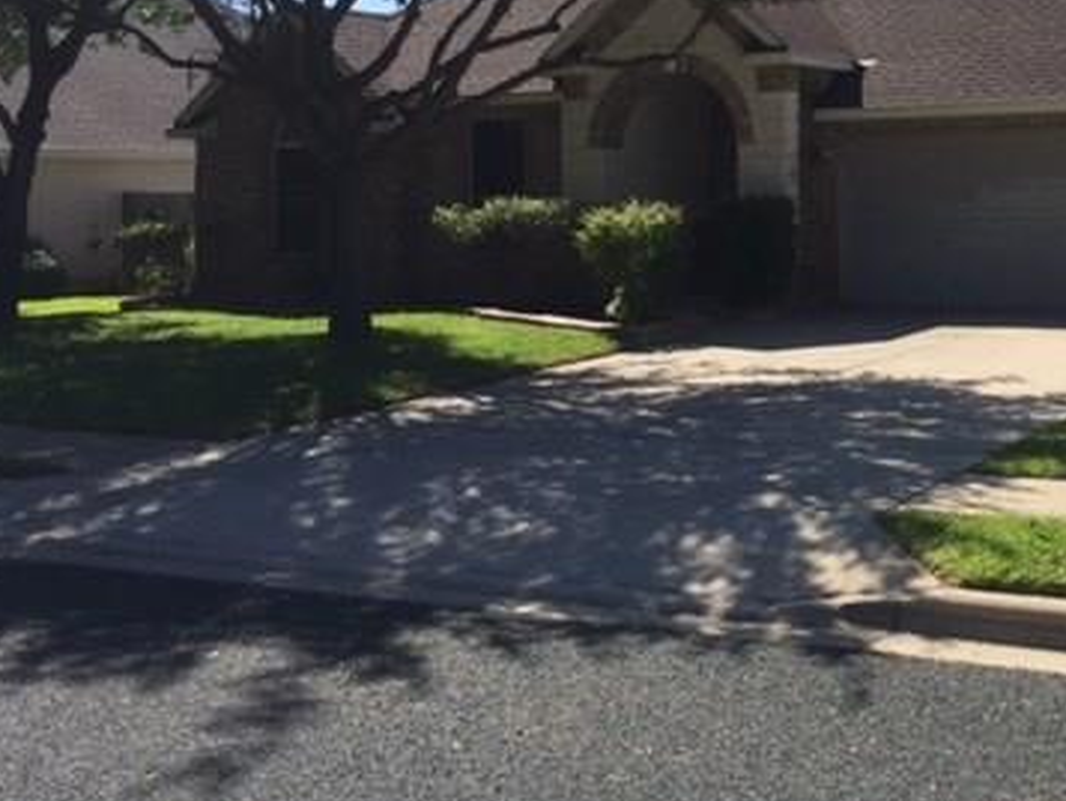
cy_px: 176
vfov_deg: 27.6
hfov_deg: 35.7
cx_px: 839
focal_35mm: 52
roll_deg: +0.0
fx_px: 1602
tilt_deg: +2.9
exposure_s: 1/1582
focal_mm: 4.15
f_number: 2.2
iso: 32
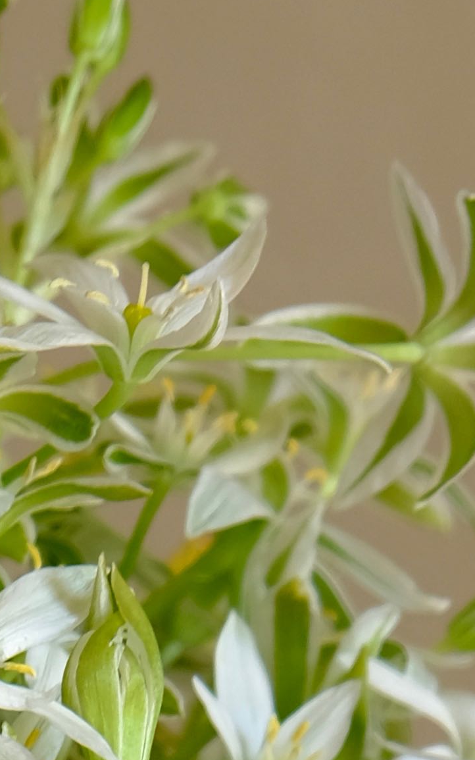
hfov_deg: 4.1
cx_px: 143
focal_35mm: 323
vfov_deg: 6.3
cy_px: 1675
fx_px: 6689
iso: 250
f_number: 4
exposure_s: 1/60
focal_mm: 40.7
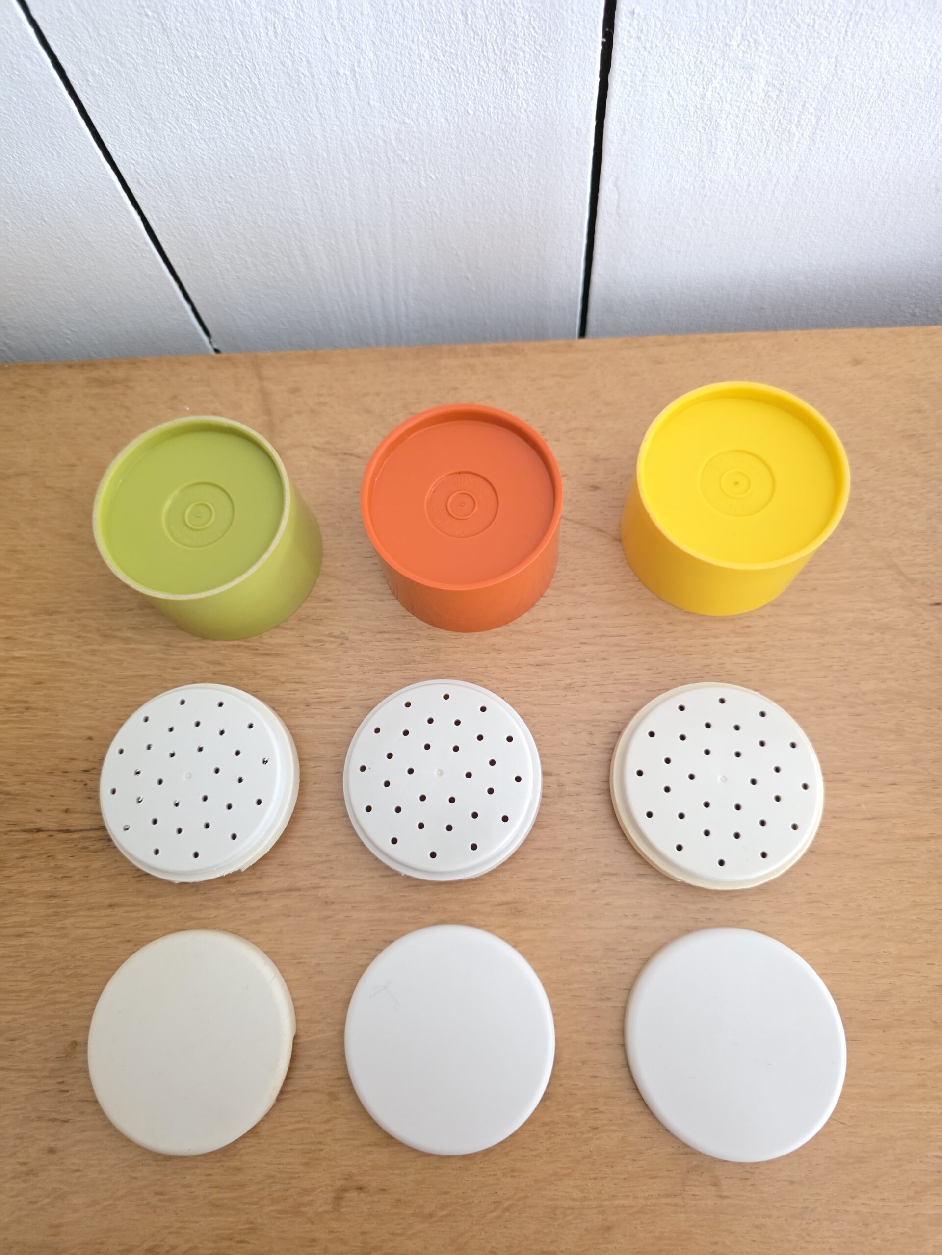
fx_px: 835
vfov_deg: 73.9
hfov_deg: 58.9
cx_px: 471
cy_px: 628
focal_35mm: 23
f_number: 1.7
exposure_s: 1/60
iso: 1600
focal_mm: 6.3
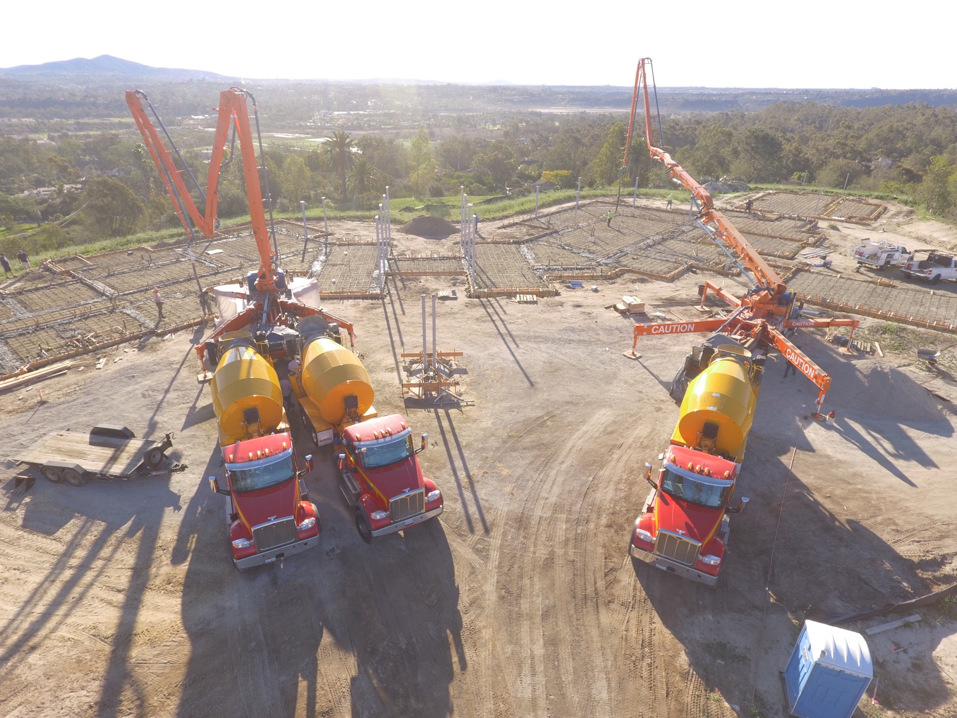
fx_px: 553
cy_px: 359
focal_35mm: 20
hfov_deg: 81.7
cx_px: 478
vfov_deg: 66.0
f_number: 2.8
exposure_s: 1/376
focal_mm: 3.61
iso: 100
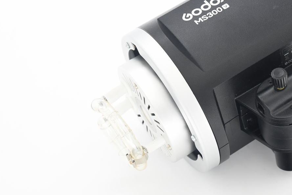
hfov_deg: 17.5
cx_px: 241
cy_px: 57
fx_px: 941
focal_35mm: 116
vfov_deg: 11.8
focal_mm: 46
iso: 1000
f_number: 7.1
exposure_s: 1/125
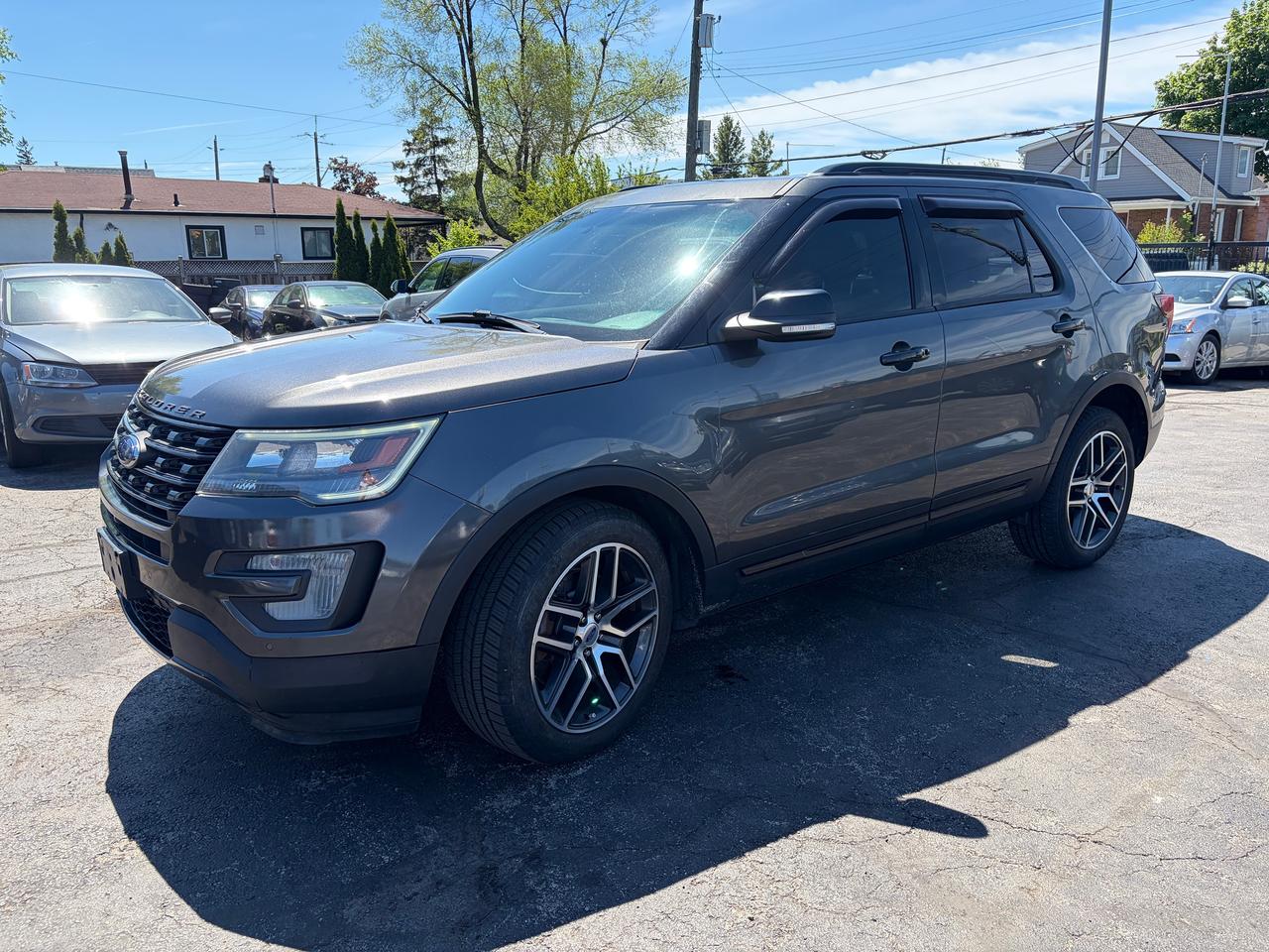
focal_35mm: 26
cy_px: 476
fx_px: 953
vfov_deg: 53.1
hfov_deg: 67.3
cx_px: 634
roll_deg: -0.1
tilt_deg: -13.6
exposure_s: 1/1667
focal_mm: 5.96
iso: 64
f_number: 1.6
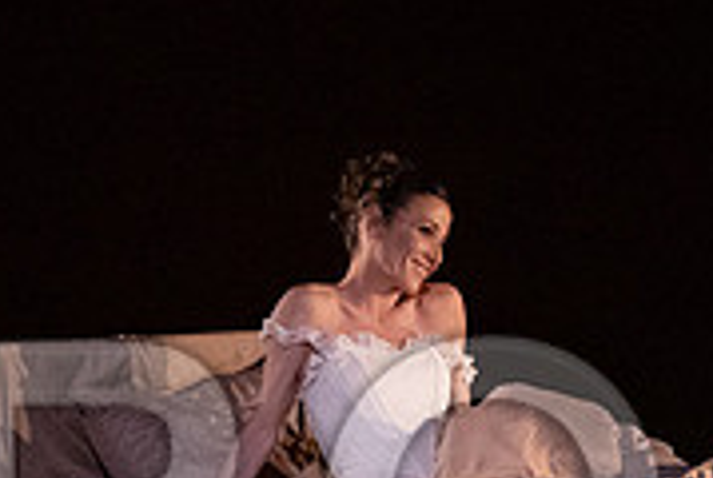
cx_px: 462
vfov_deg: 1.1
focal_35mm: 1206
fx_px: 23925
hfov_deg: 1.7
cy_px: 532
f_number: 5.6
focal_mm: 373
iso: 20000
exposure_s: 1/400
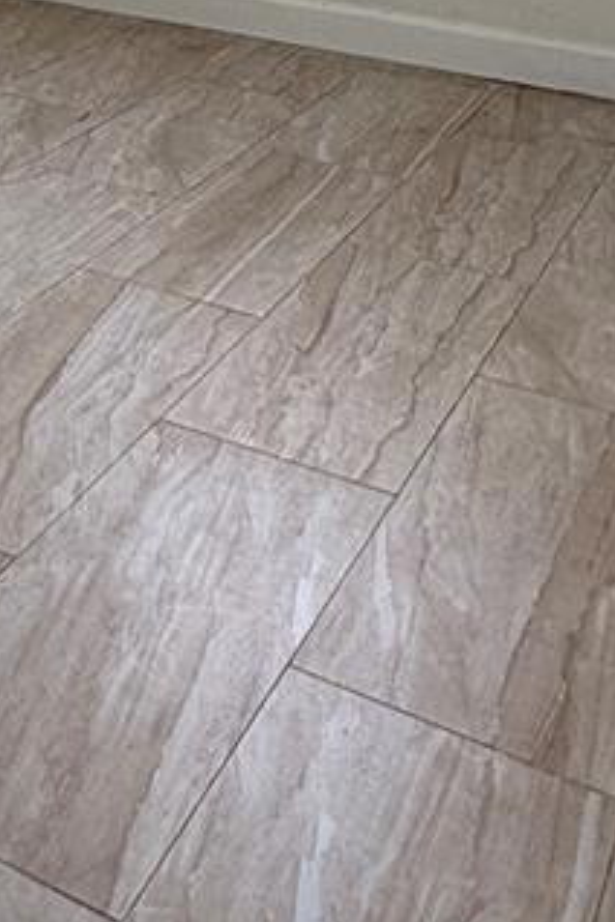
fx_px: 1409
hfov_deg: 24.4
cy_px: -229
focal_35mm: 55
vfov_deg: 30.0
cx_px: 165
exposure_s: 1/133
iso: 64
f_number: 2.2
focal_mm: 2.22
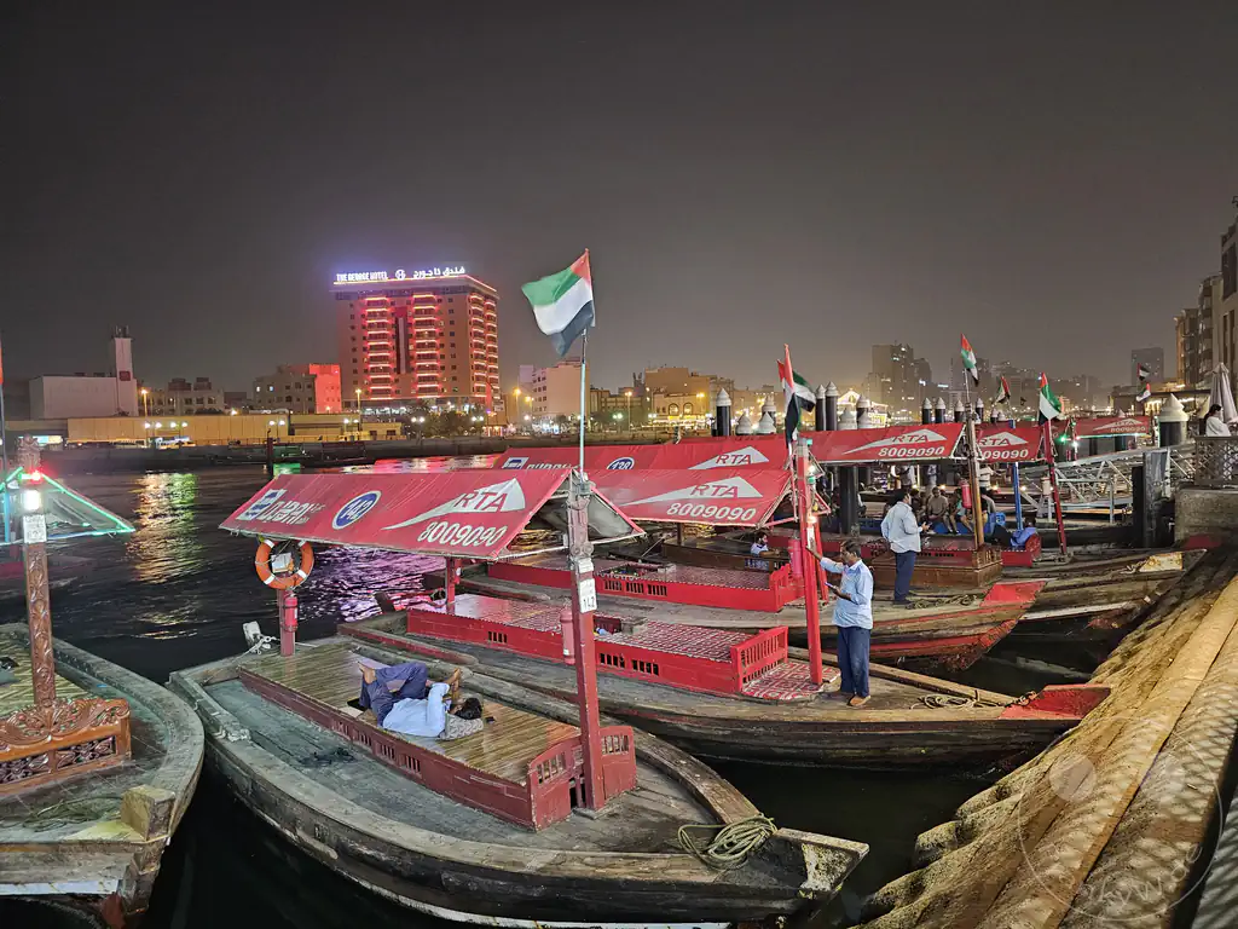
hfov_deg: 73.9
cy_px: 464
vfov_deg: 58.9
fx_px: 823
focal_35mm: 23
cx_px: 619
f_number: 1.7
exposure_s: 1/25
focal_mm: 6.3
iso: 640
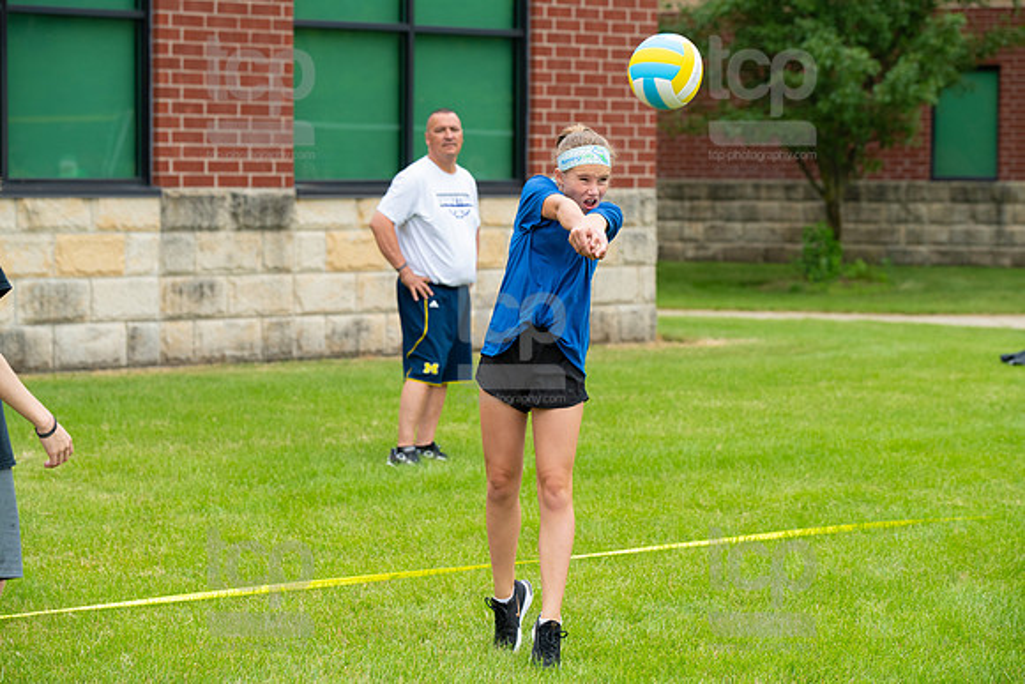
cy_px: 342
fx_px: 3303
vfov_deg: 11.8
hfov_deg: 17.6
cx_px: 512
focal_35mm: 116
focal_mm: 116
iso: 640
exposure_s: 1/1250
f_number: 4.5
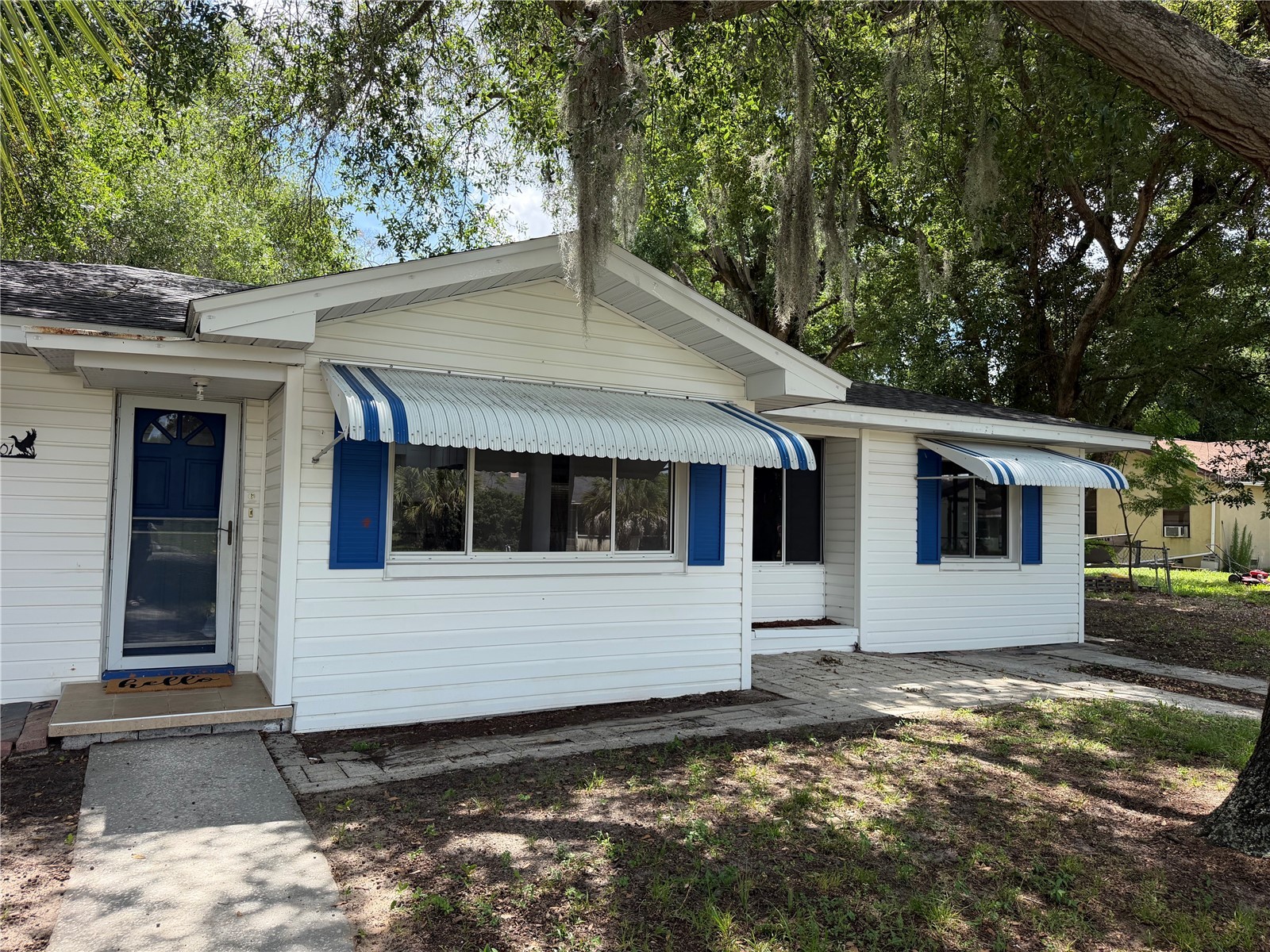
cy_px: 476
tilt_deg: +3.0
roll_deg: -1.1
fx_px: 881
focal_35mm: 24
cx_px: 635
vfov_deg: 56.8
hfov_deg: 71.6
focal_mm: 6.76
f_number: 1.78
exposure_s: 1/1464
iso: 100
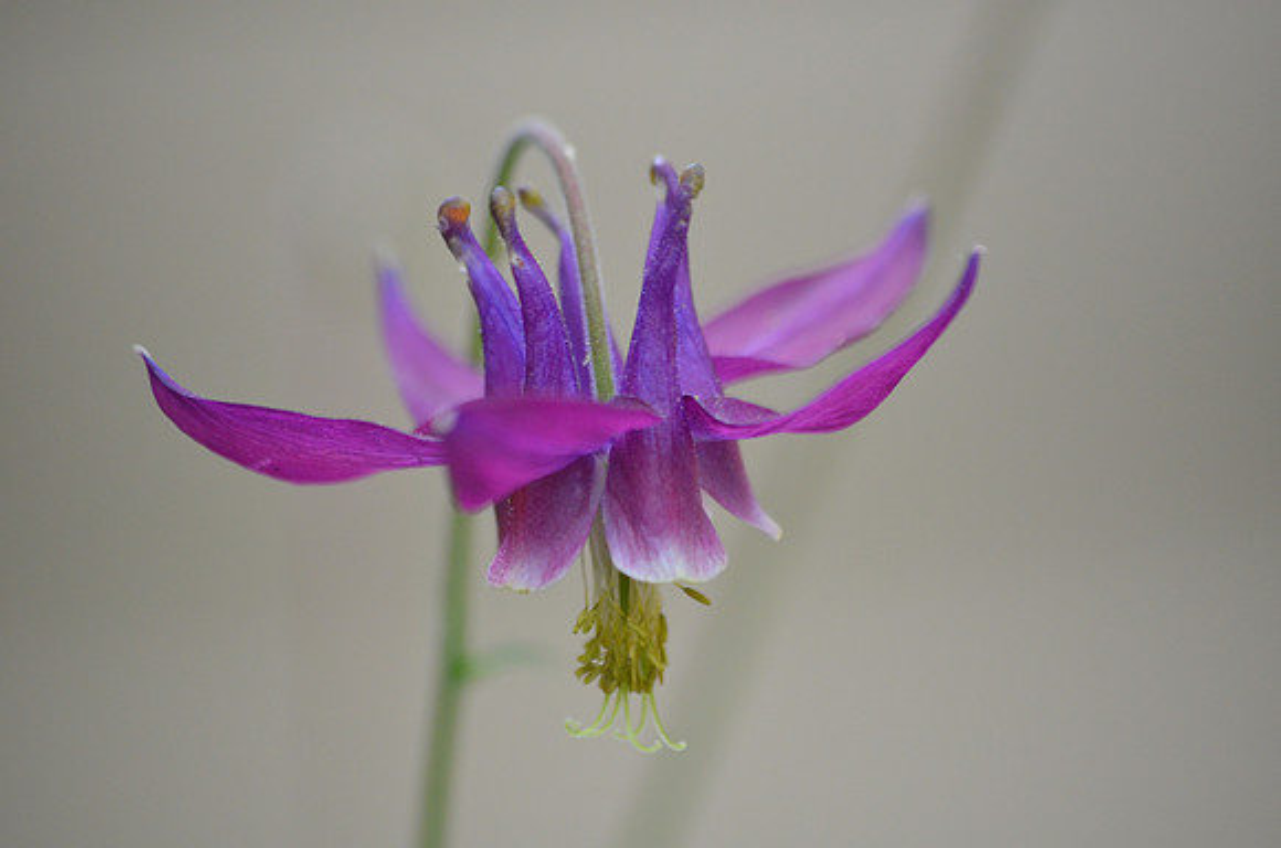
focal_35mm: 255
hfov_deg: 8.1
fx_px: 9054
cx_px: 640
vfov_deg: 5.4
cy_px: 424
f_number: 4.5
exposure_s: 1/500
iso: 1000
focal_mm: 170
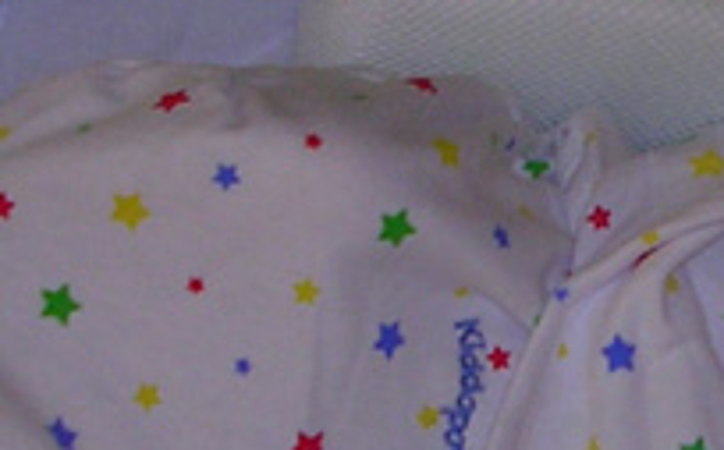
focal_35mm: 158
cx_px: 710
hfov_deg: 13.1
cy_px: 386
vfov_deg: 8.3
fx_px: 3114
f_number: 2.8
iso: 50
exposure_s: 1/60.1
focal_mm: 5.8
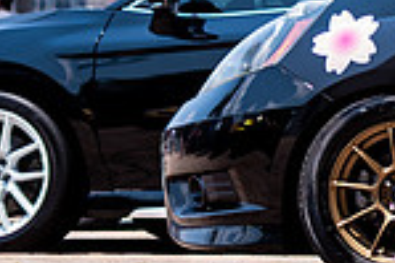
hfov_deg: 8.2
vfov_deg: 5.9
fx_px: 2565
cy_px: 61
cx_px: 899
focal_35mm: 234
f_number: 2
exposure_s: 1/1600
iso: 50
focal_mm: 50
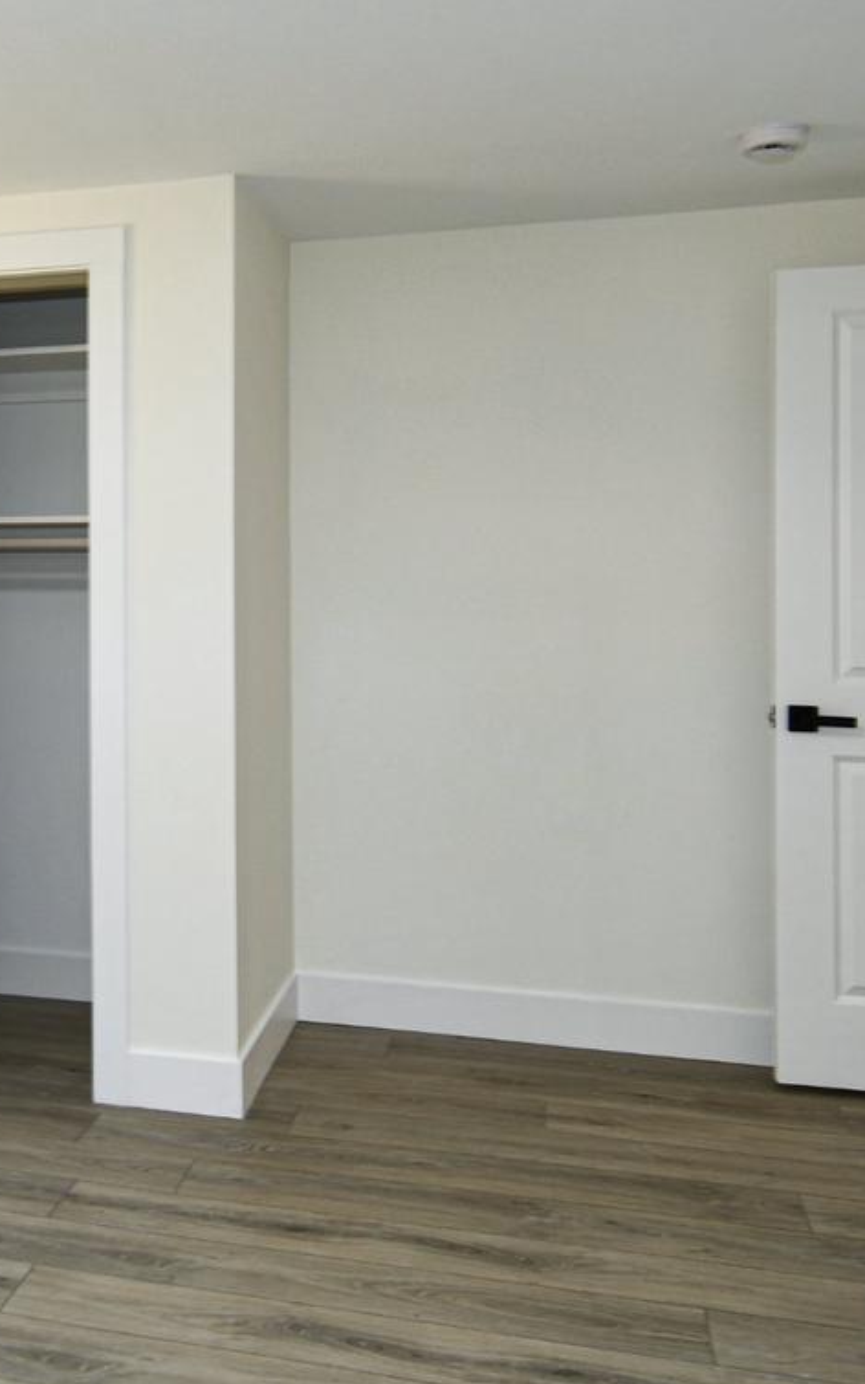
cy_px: 640
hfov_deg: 34.3
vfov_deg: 55.3
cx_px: 90
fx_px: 1320
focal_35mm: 35
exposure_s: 1/60
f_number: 4
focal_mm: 12
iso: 220
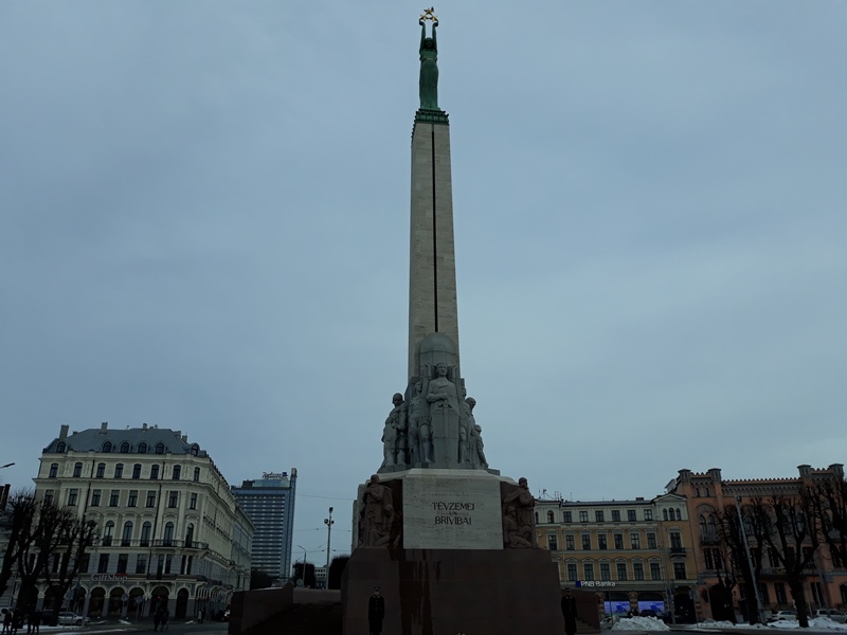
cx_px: 424
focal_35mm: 27
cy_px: 318
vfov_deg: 51.4
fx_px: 661
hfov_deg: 65.3
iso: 40
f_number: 1.7
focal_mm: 3.71
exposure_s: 1/1745
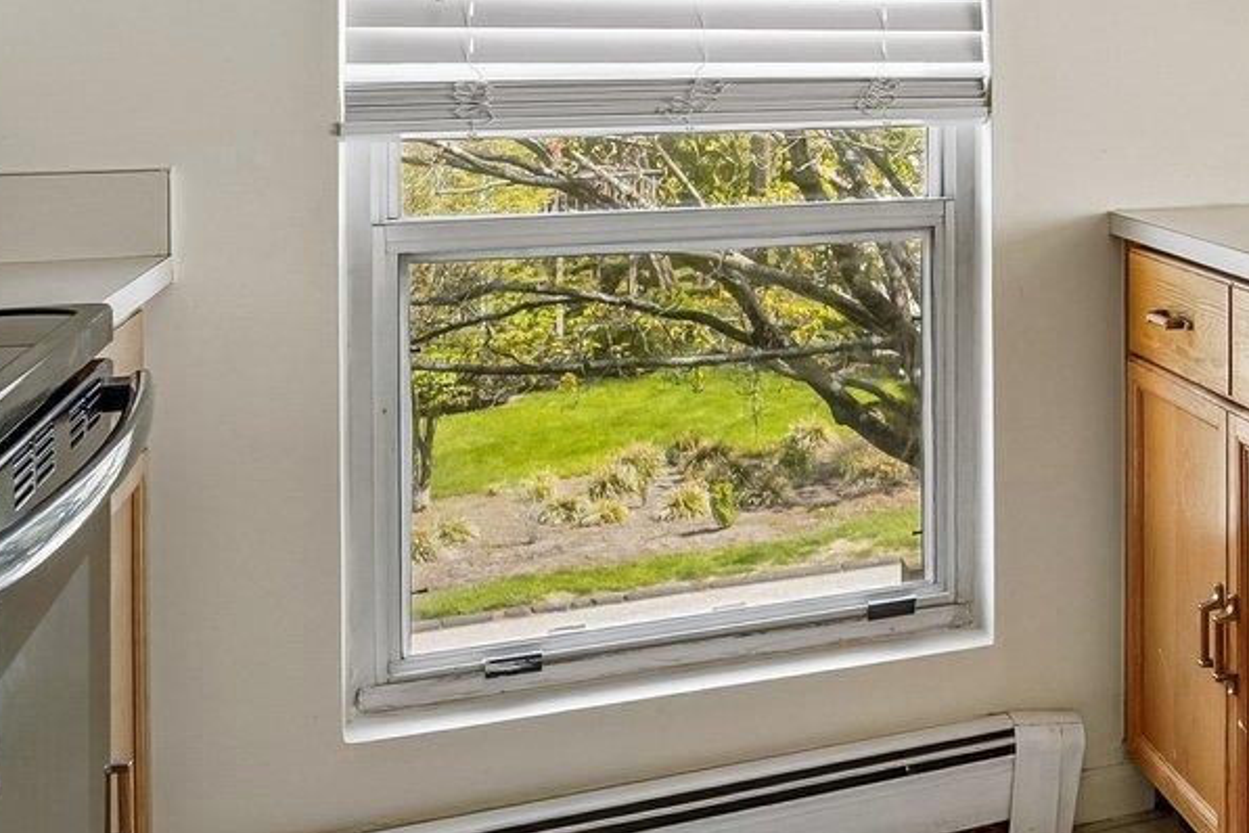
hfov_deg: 33.8
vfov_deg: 26.7
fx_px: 1665
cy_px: 18
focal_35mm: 48
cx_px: 1475
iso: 400
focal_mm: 14
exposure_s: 1/60
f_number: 8
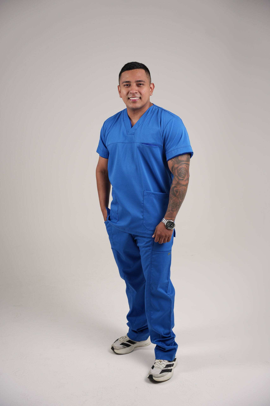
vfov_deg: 47.3
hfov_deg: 32.6
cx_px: 135
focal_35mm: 41
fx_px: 462
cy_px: 203
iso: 125
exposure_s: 1/200
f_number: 2.8
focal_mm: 41.1
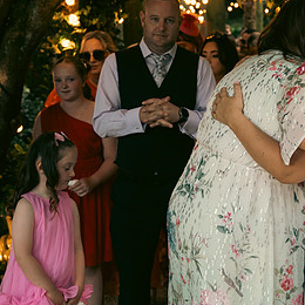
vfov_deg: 18.7
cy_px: 168
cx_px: 312
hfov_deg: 18.2
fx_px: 927
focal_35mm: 93
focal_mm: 33
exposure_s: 1/200
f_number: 3.5
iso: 400
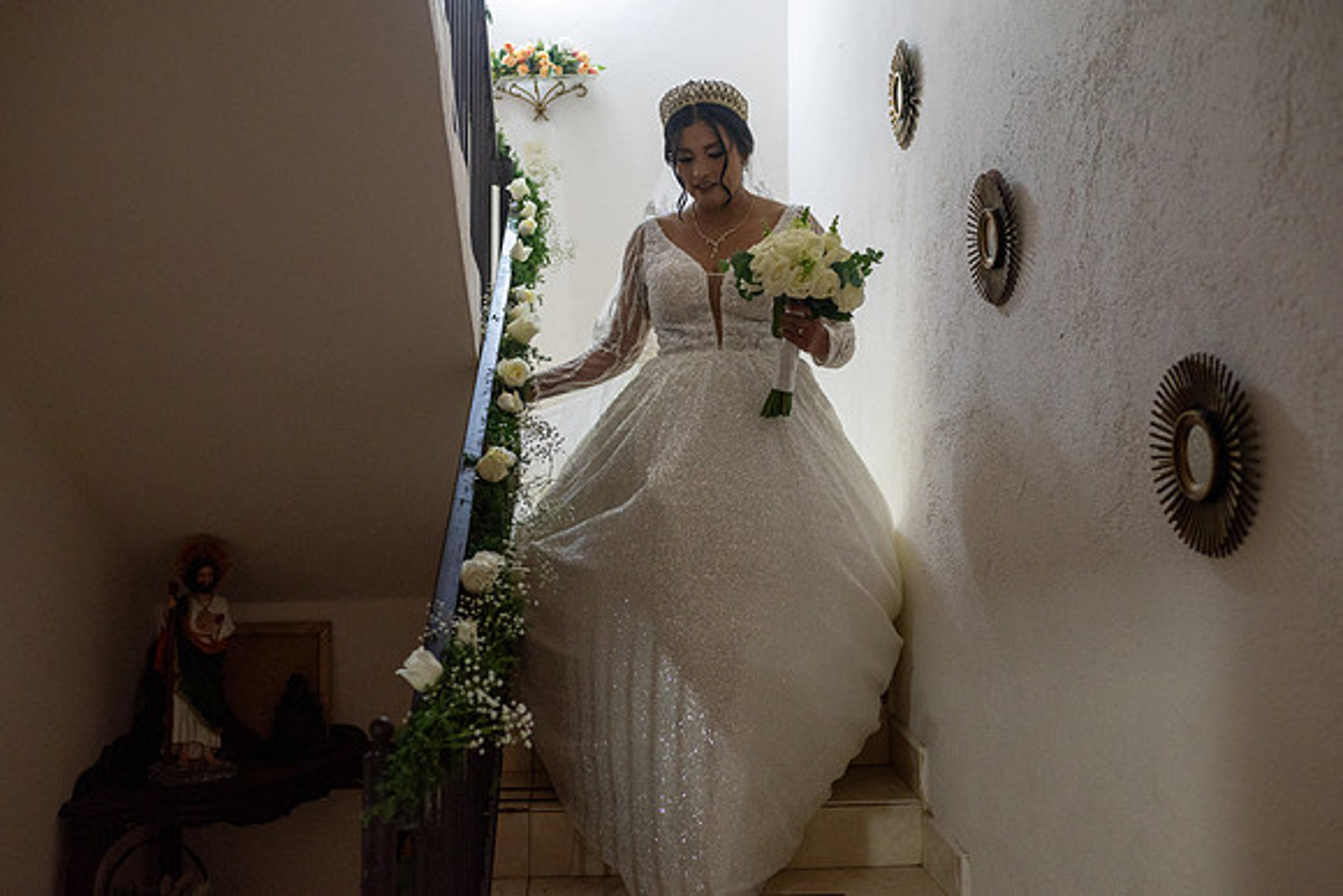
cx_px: 672
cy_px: 448
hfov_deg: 54.4
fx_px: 1306
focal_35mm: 35
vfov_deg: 37.9
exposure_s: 1/125
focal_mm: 35
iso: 1600
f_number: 3.5
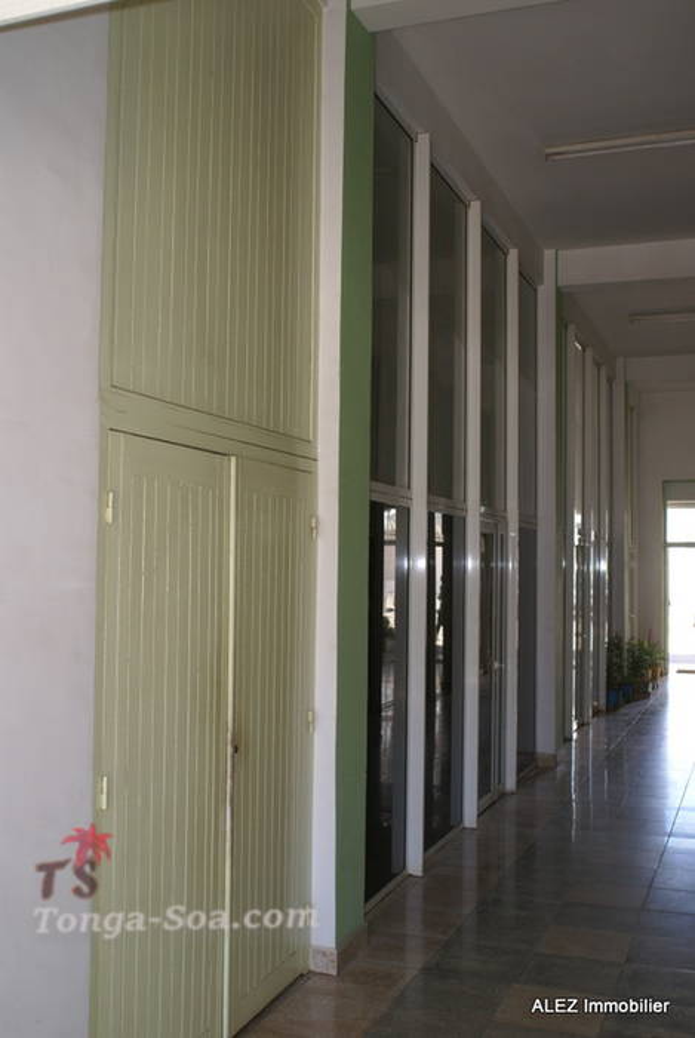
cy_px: 519
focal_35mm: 36
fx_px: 1039
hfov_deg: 37.0
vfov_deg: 53.1
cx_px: 348
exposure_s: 1/100
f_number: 4
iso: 200
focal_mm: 24
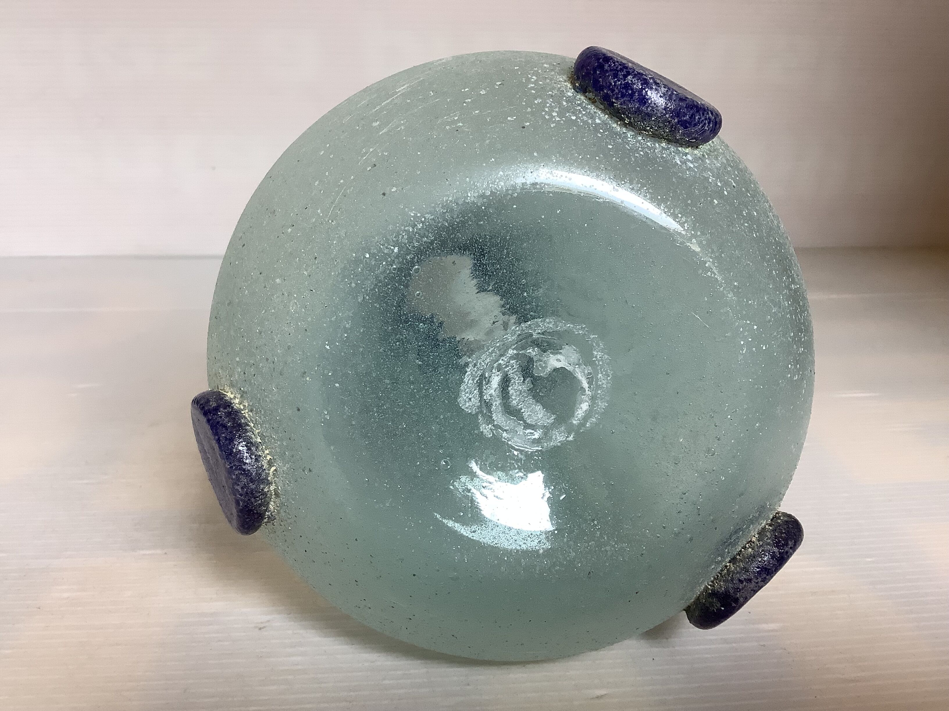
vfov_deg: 45.4
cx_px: 474
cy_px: 356
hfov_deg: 58.4
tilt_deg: -22.6
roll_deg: +0.0
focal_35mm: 31
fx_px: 850
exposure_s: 1/60
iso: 80
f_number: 2.4
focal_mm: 3.3
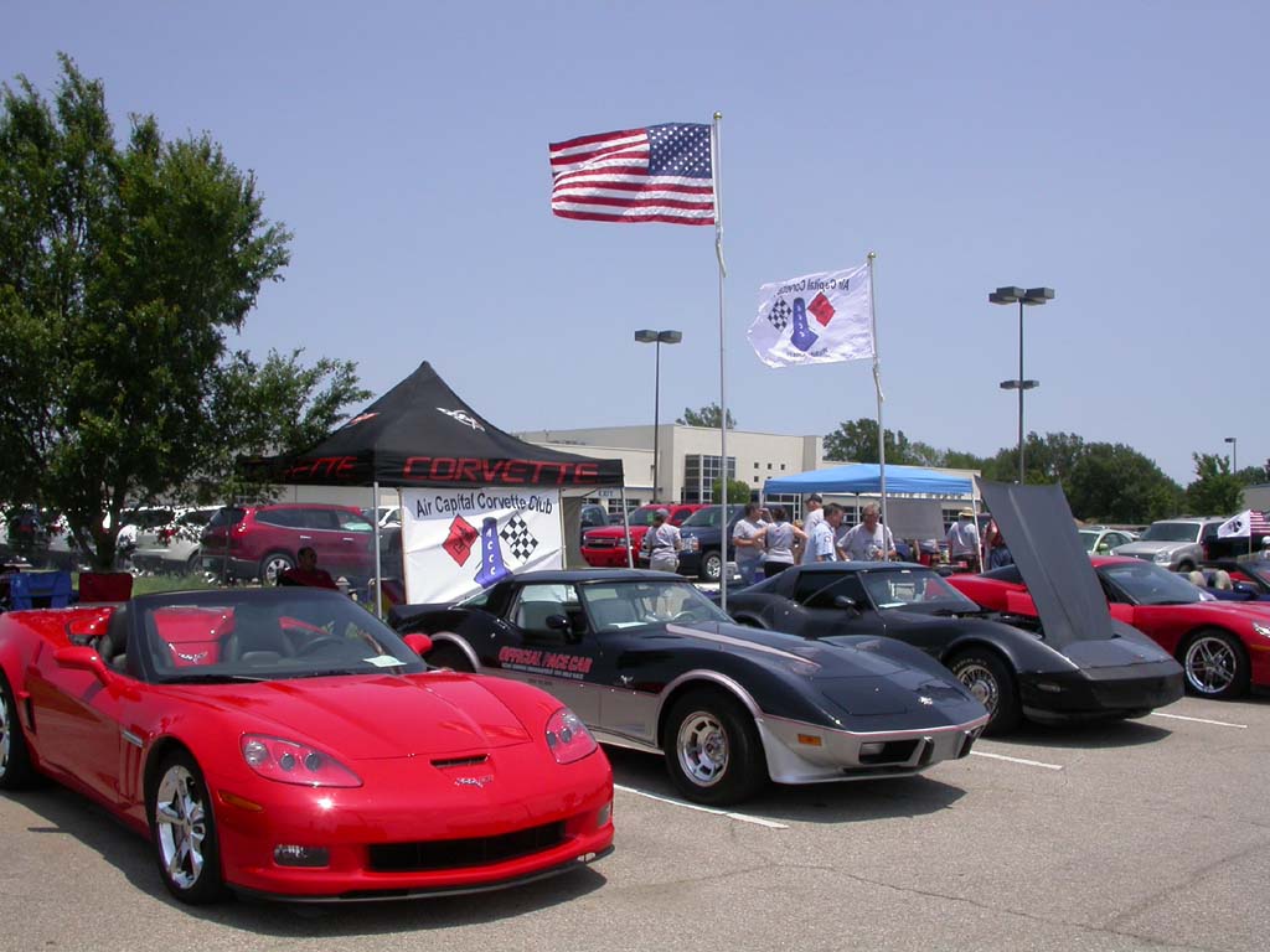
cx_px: 635
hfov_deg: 49.0
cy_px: 476
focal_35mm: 38
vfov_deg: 37.7
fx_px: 1394
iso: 100
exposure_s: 1/437
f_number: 7.5
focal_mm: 7.85
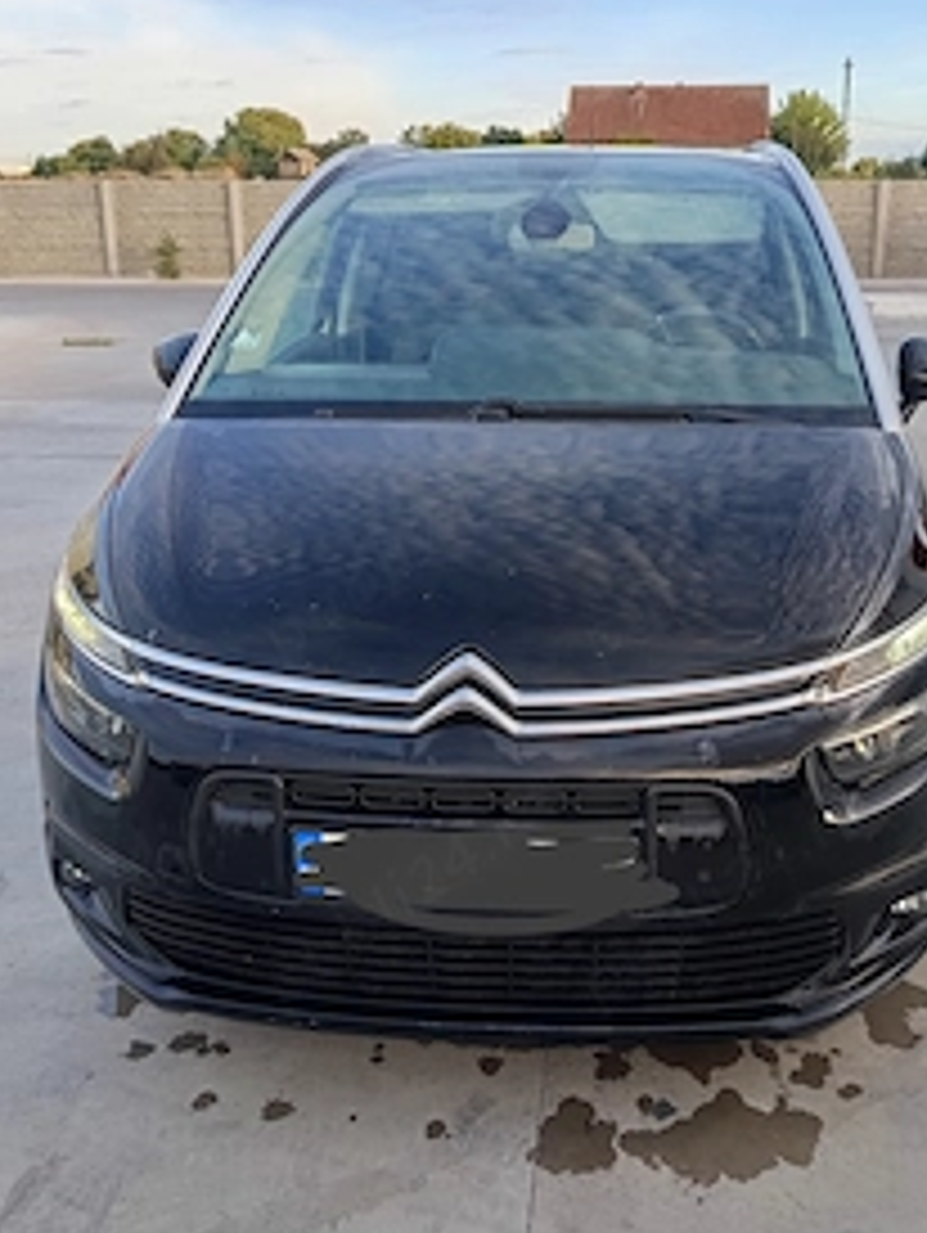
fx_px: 1248
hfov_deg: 40.5
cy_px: 626
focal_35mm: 35
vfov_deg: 52.6
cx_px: 567
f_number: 1.7
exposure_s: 1/100
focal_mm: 5.24
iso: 101
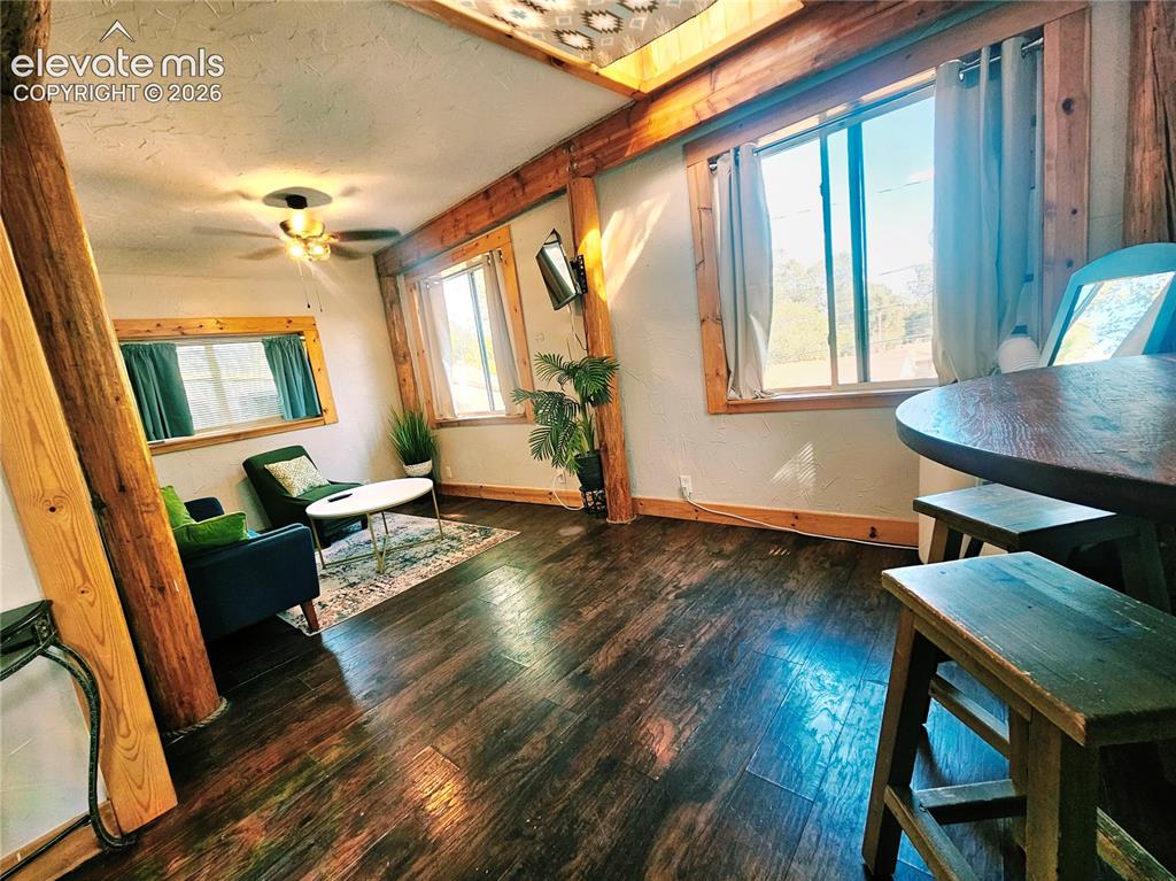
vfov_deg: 89.9
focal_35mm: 13
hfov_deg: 106.2
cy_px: 440
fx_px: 441
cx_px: 588
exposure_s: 1/60.2
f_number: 2.2
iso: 160
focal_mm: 2.2
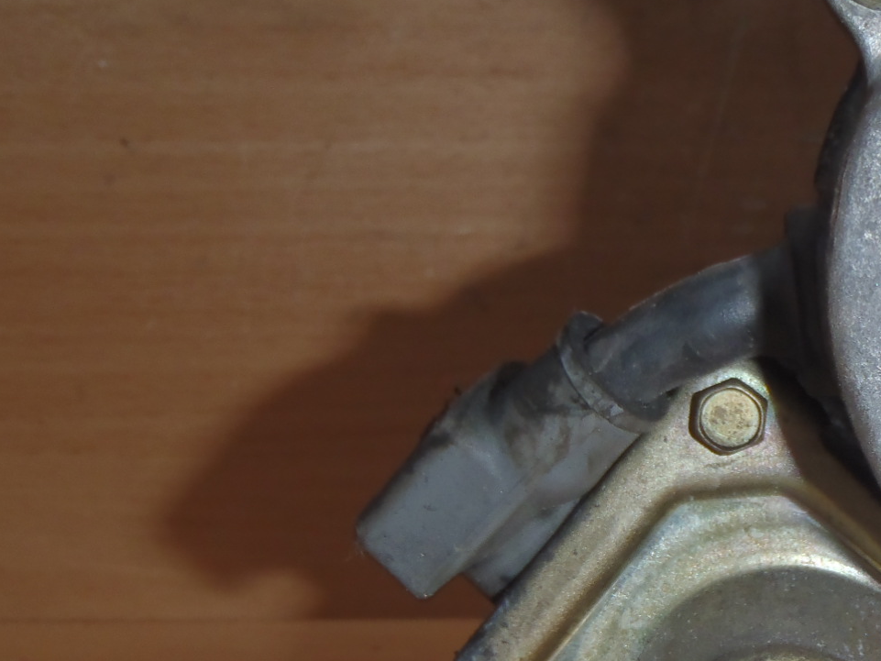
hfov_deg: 22.9
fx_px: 2062
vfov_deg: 18.1
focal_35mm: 81
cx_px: 934
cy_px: 529
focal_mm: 6.83
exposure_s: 1/40
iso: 100
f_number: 4.6
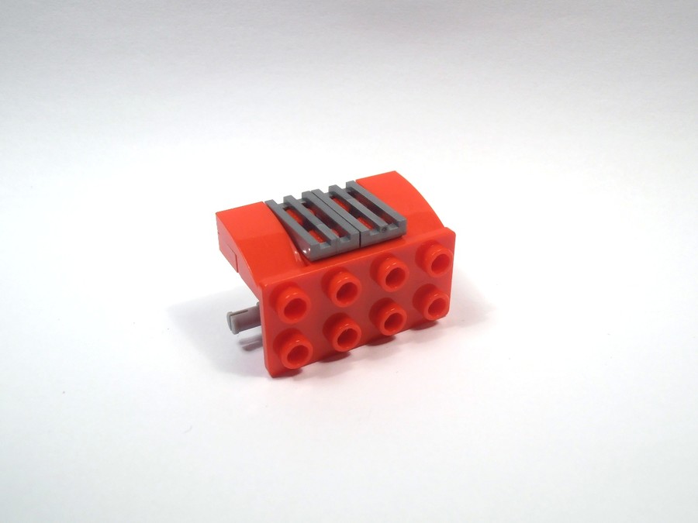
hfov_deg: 50.1
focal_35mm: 37
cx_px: 349
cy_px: 262
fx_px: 746
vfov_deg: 38.7
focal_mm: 6.61
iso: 80
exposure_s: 1/80
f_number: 3.9
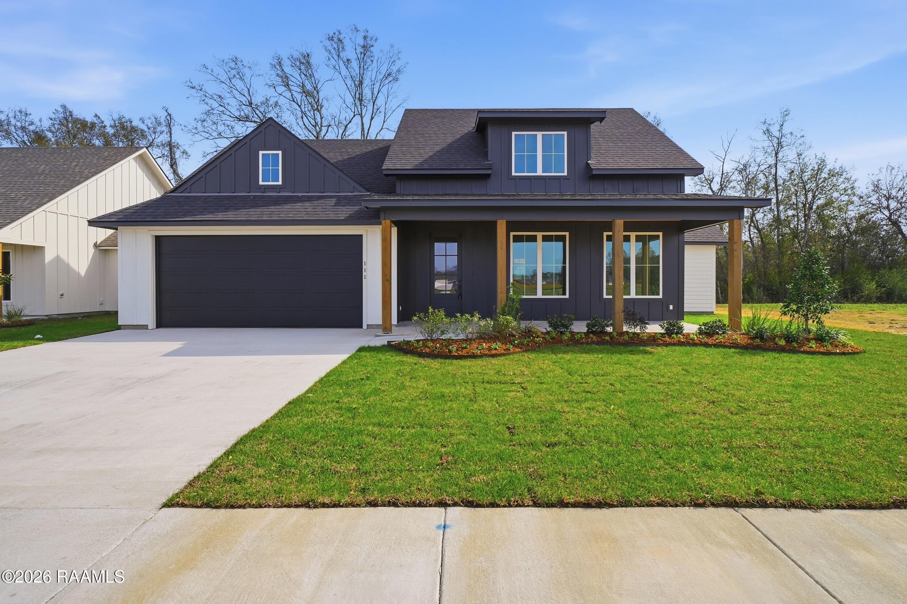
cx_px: 454
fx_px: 403
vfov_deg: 73.7
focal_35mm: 16
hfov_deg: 96.8
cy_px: 302
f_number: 9
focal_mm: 16
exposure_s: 1/250
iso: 100
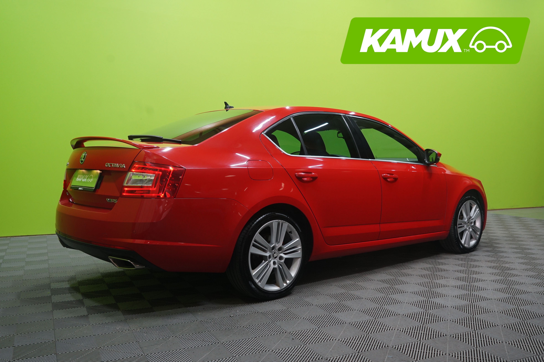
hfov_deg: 58.7
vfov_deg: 41.1
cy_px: 181
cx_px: 272
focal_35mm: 32
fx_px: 484
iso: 800
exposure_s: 1/25
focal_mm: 32
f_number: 5.6
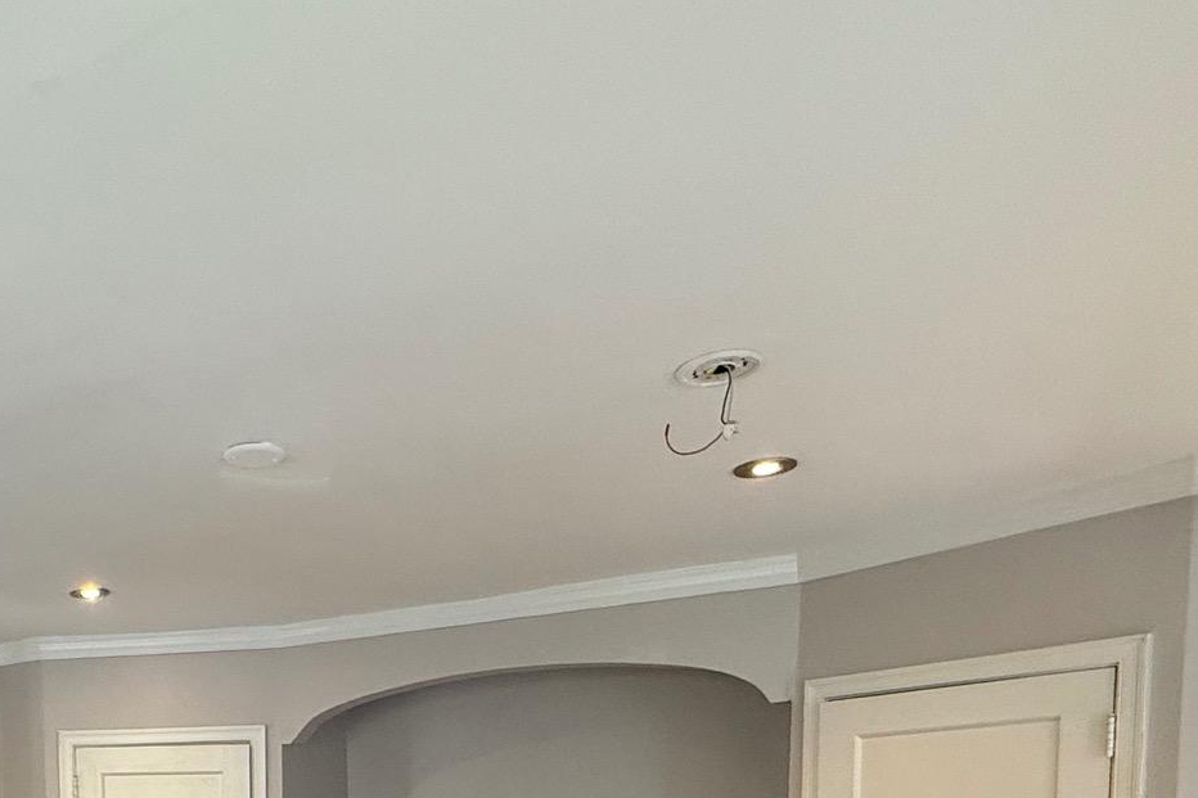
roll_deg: +0.5
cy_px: 923
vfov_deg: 34.2
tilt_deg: -3.8
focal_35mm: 32
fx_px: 1065
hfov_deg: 54.9
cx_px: 251
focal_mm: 2.22
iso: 400
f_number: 2.2
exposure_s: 1/60
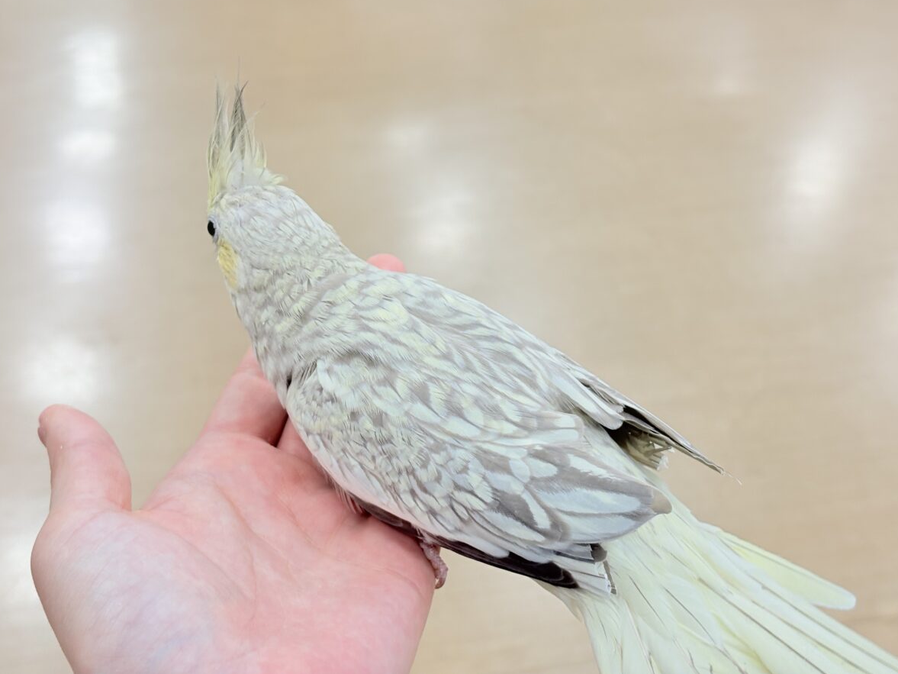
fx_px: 1375
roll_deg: +3.6
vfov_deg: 27.5
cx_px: 446
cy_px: 332
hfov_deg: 36.2
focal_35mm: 53
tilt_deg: -27.5
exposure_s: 1/50
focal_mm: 5.96
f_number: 1.6
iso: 32
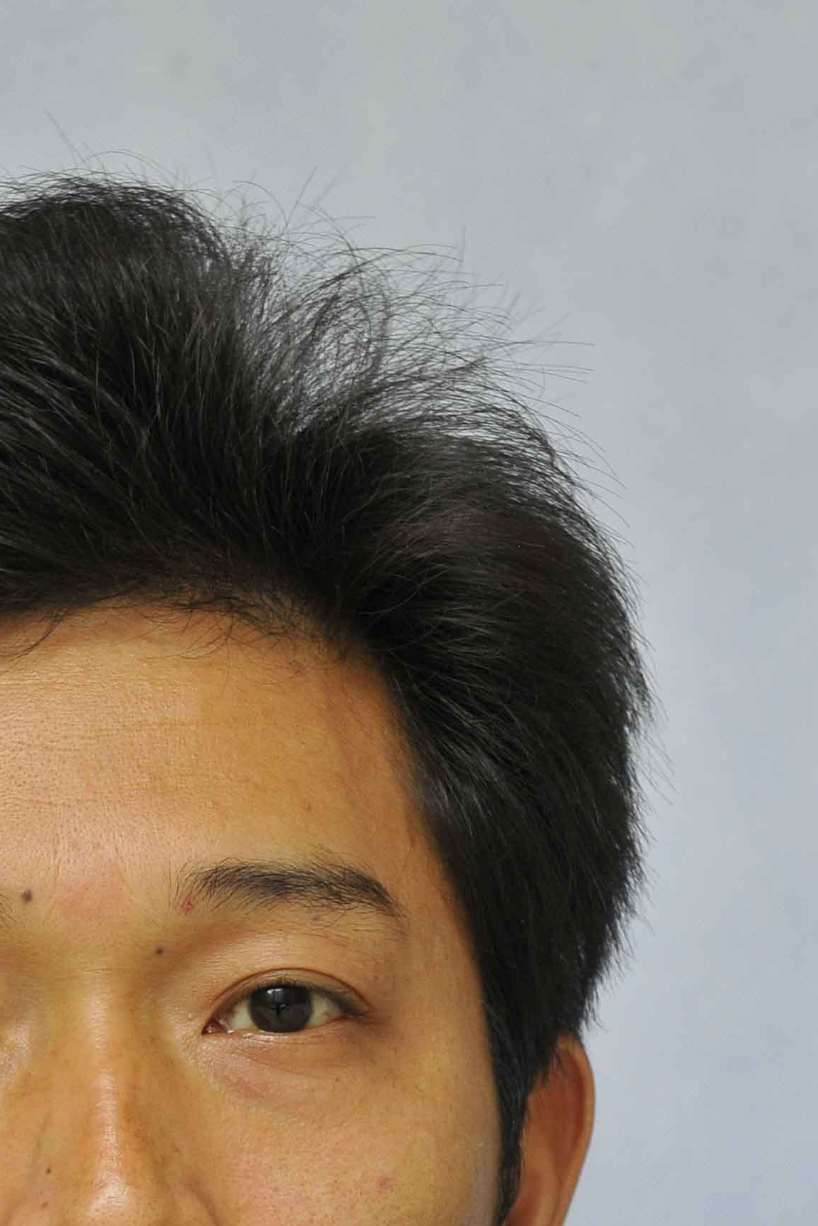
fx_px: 7869
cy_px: 1432
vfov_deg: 8.8
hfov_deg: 5.9
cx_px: 112
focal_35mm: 231
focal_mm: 62
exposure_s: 1/40
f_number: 5.6
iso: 400
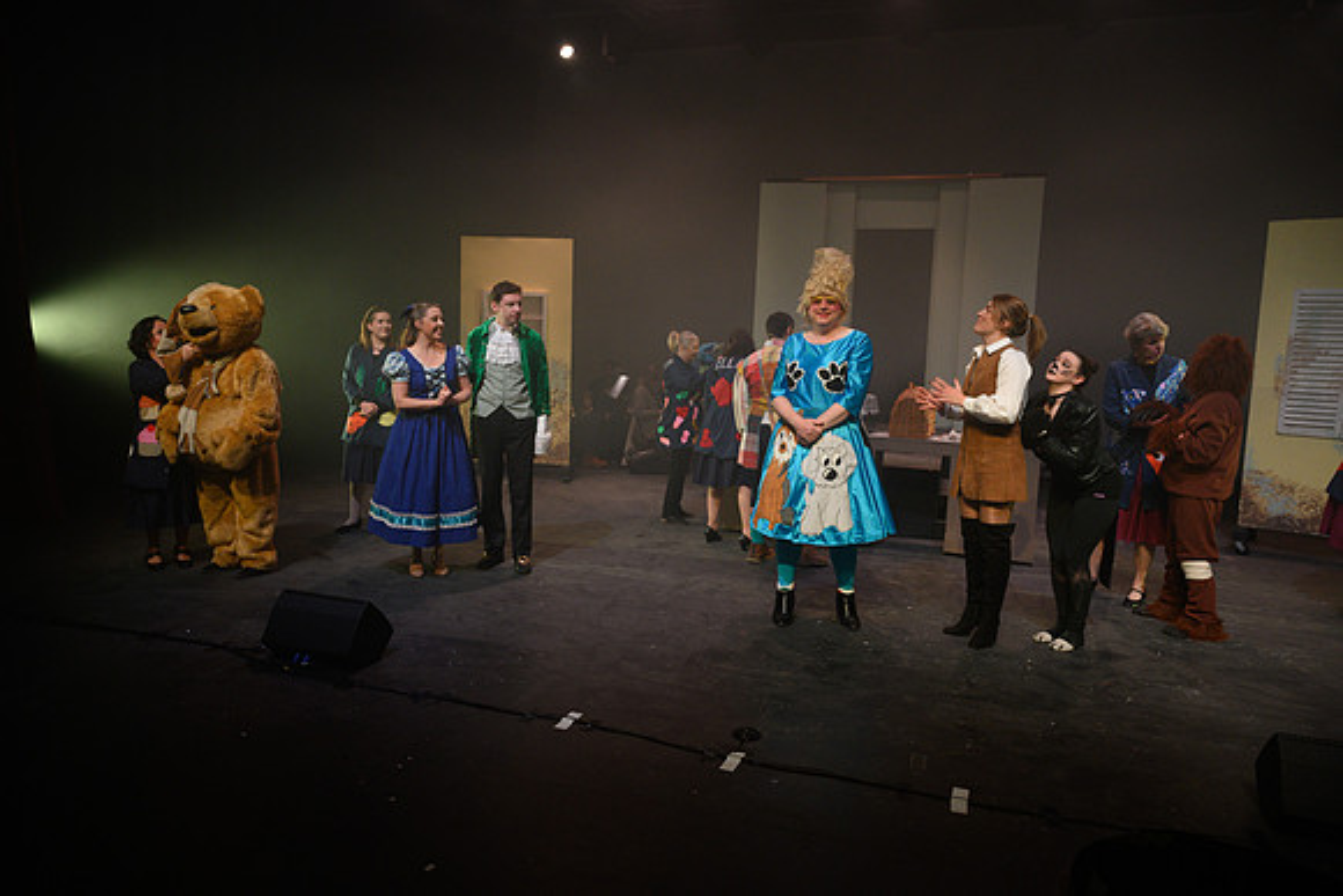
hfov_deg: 73.7
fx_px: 896
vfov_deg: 53.2
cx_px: 672
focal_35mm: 24
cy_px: 448
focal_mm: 24
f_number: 6.3
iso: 800
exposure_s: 1/60
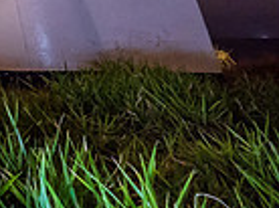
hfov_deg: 18.8
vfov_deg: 19.2
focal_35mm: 59
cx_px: -289
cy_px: -159
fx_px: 475
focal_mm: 7
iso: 1250
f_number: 2.8
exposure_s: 25
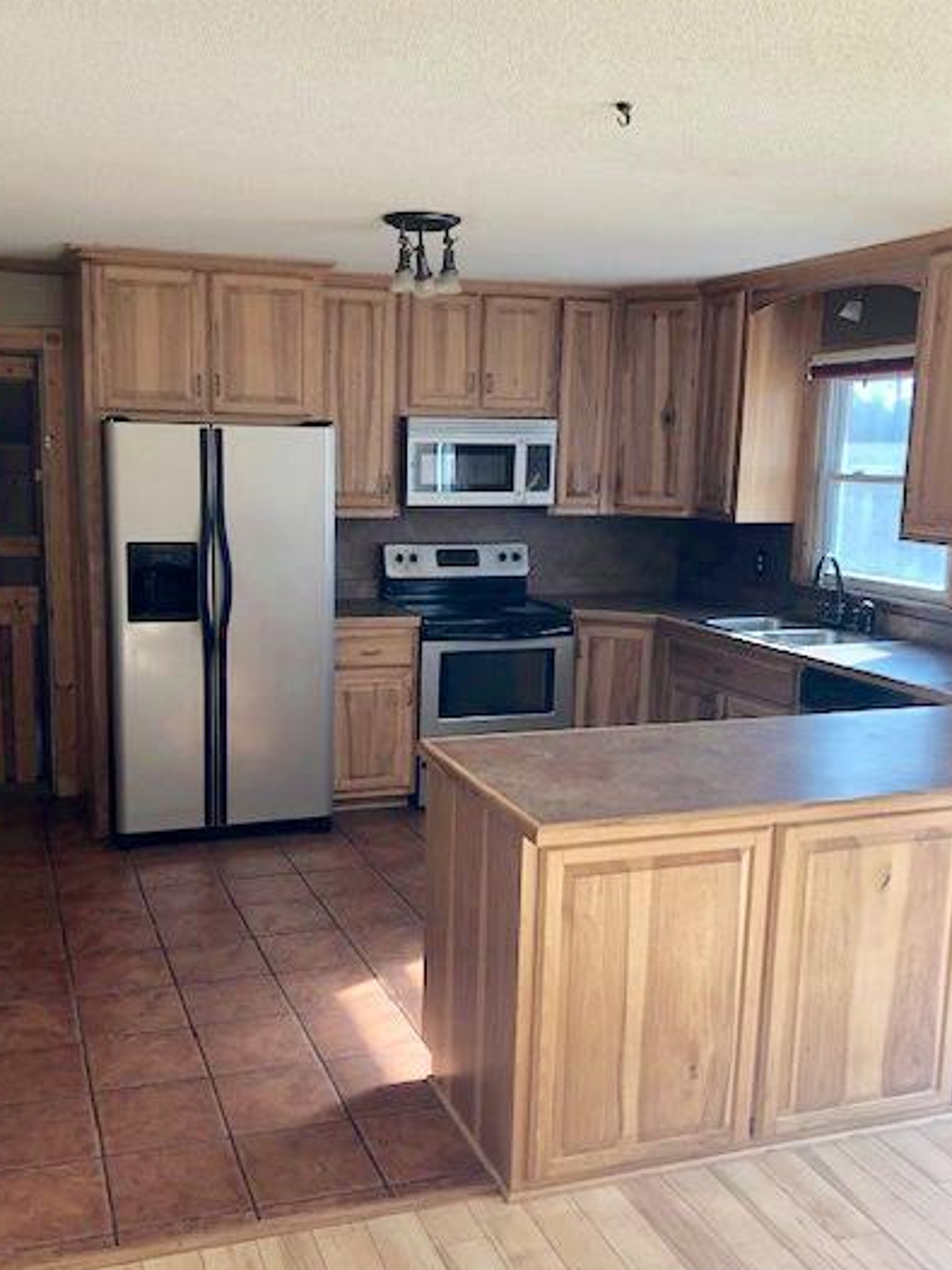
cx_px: 390
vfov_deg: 53.9
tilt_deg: -10.2
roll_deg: -1.9
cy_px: 677
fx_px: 1247
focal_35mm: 34
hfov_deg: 41.6
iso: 50
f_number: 1.8
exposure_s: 1/120
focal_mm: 3.99
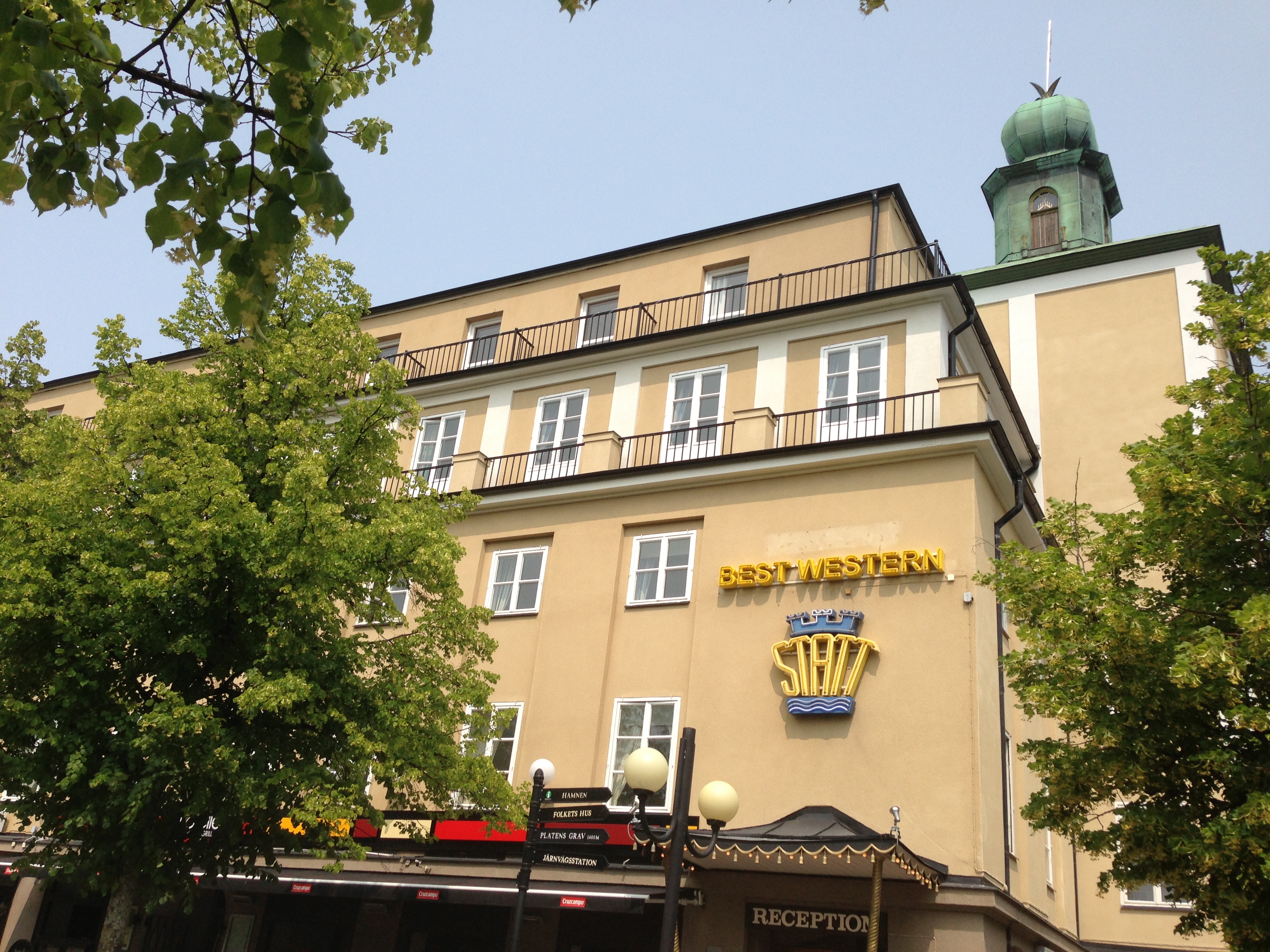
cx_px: 635
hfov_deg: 55.4
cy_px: 476
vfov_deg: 42.9
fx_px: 1211
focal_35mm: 33
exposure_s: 1/1642
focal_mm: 4.13
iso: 50
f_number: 2.4
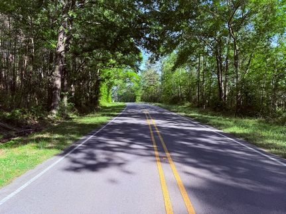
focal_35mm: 24
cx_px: 143
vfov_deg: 56.8
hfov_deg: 71.6
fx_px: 198
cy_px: 107
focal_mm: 6.76
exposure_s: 1/992
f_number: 1.78
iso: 80
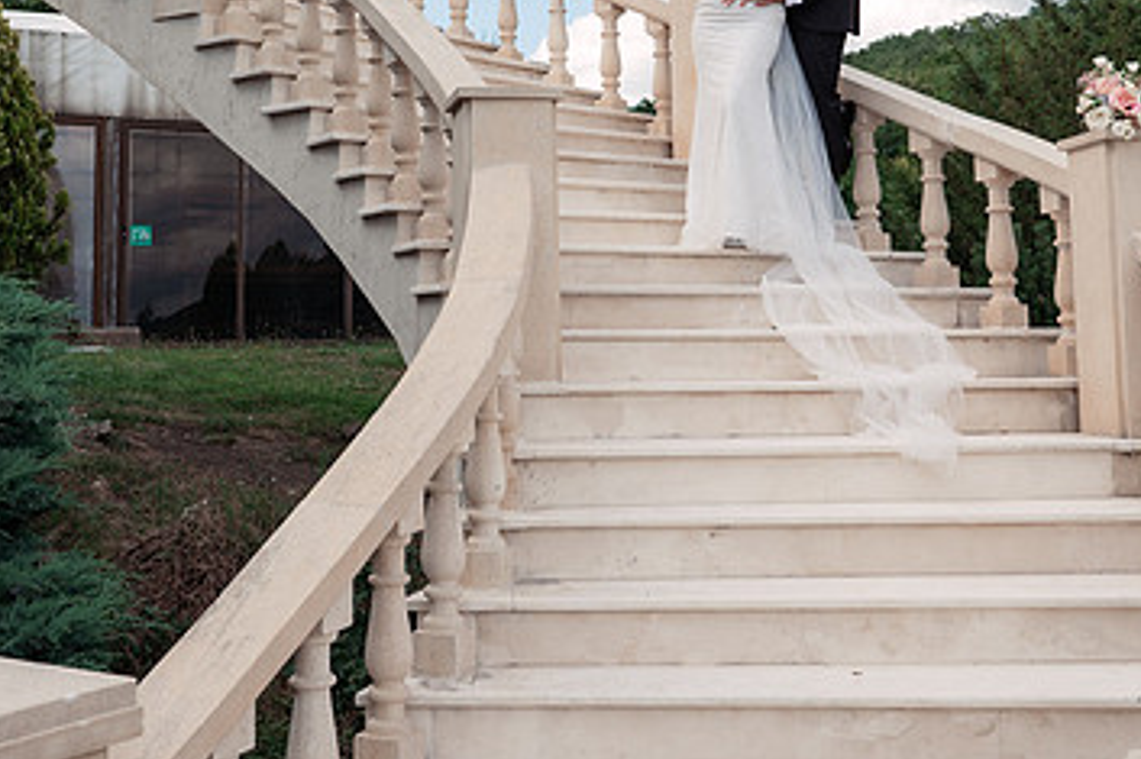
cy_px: 197
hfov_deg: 42.7
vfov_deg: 28.8
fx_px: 1457
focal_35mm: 46
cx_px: 540
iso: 160
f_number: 4
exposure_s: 1/640
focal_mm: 28
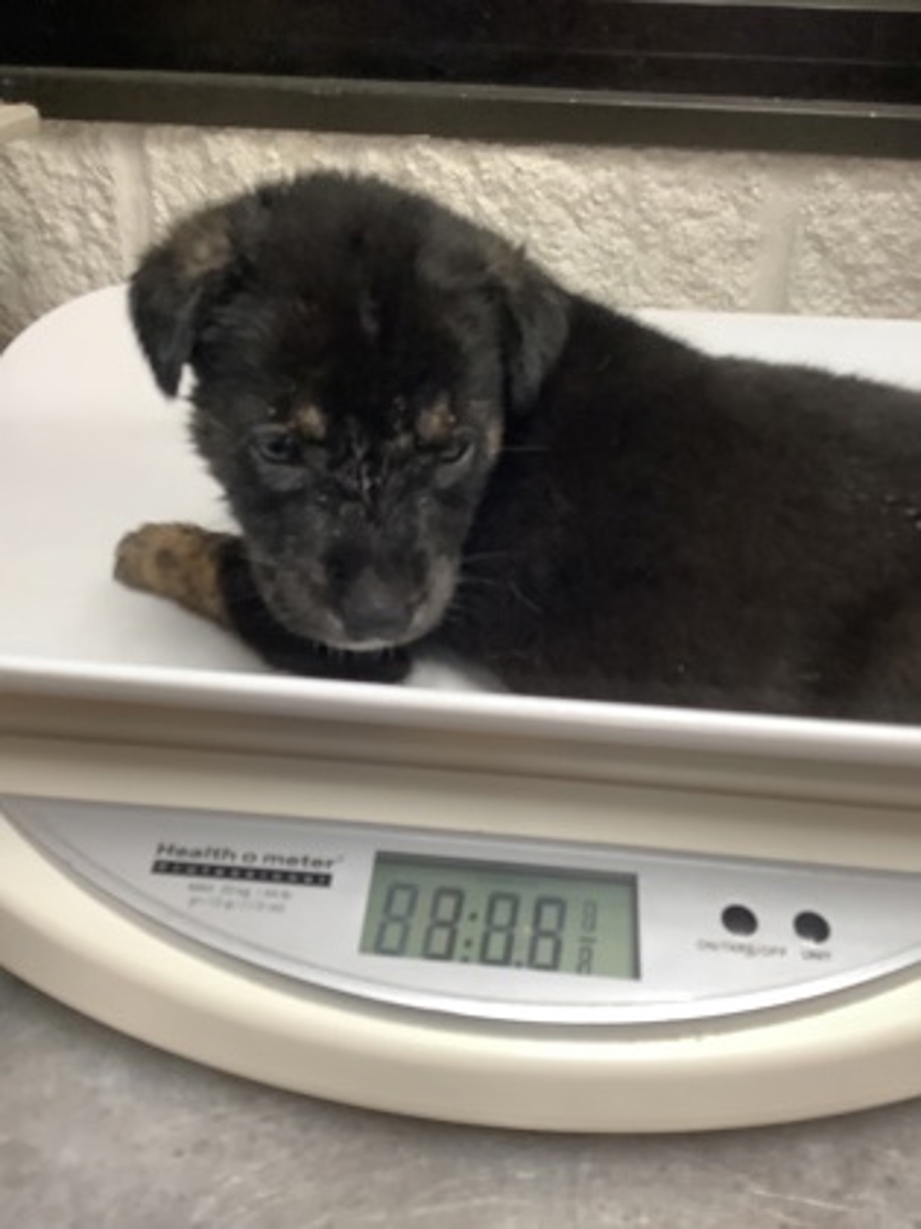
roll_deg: -1.2
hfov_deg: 45.4
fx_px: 1100
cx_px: 460
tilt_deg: -30.1
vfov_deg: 58.4
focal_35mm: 31
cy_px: 614
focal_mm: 3.3
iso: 320
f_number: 2.4
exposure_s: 1/60
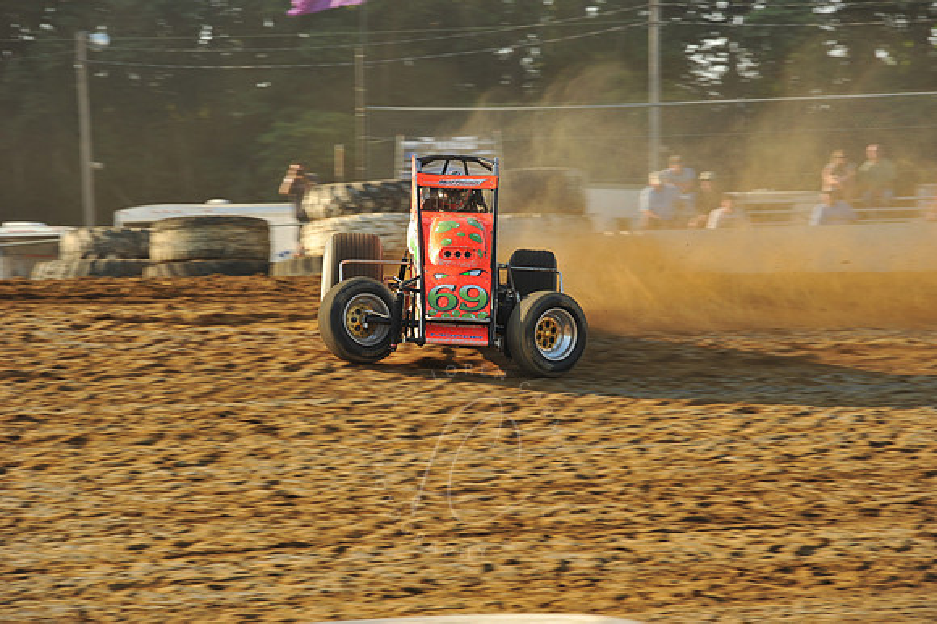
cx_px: 468
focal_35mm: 175
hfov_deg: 11.8
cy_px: 312
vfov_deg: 7.8
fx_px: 4552
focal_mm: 175
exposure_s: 1/320
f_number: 9
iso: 400
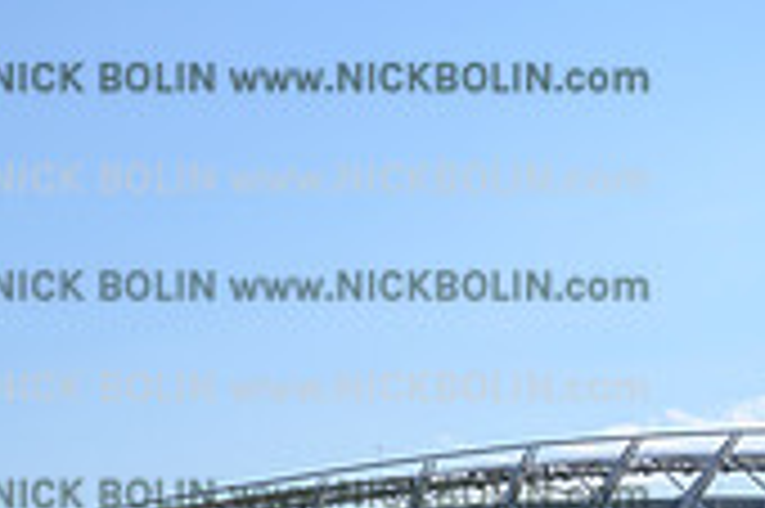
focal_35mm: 82
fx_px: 1741
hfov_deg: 20.8
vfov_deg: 15.1
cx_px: -405
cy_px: 807
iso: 80
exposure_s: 1/400
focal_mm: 24
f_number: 7.1
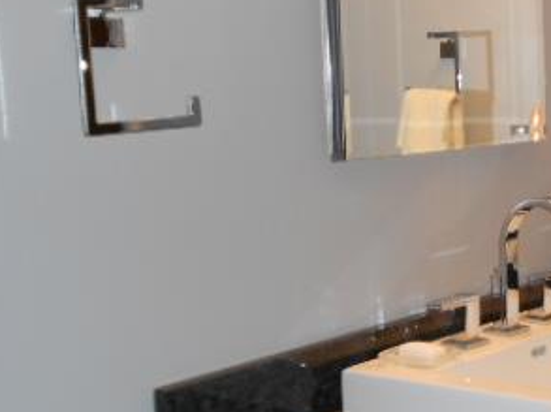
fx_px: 1113
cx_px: 590
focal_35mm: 70
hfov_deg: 25.9
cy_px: 190
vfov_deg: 21.0
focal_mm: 5.8
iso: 200
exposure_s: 1/30
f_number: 3.6
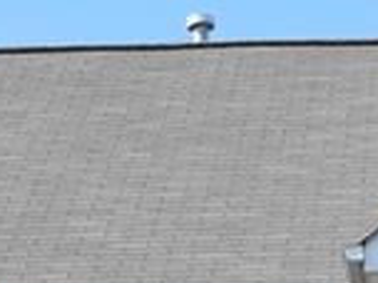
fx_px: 3289
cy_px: 606
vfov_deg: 4.8
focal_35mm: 301
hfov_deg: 6.5
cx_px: 485
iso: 320
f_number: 8
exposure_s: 1/500
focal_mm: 31
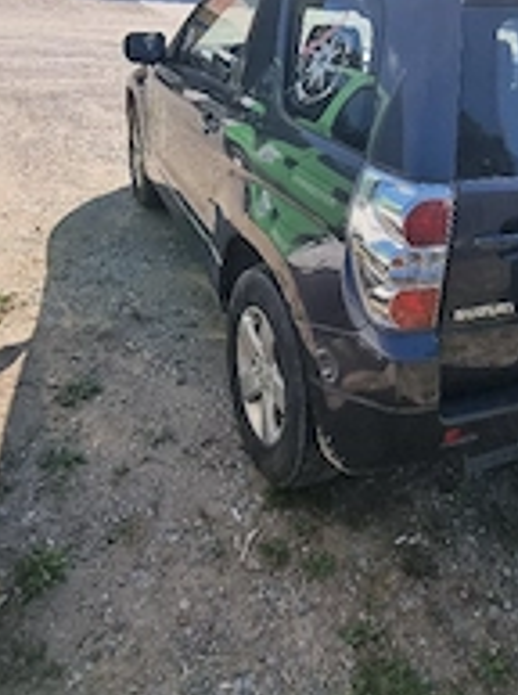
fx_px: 541
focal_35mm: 27
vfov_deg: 62.1
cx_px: 309
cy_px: 184
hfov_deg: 50.9
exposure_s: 1/2000
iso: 50
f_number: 2.2
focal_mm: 2.2
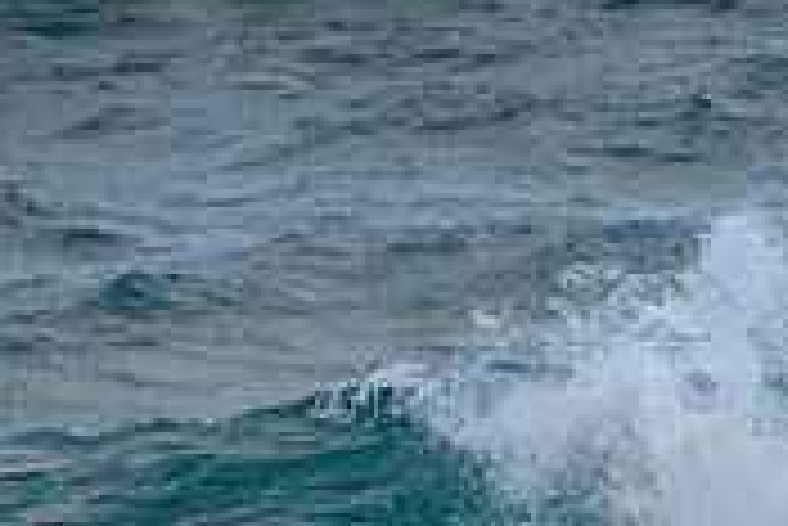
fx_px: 58183
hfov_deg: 0.8
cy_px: 749
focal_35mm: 2656
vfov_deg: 0.5
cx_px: 901
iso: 2200
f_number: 11
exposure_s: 1/1600
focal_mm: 800
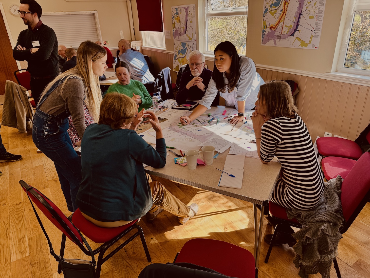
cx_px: 185
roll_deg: +3.3
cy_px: 139
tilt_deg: -24.8
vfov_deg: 56.8
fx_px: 257
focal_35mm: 24
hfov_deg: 71.6
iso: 64
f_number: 1.78
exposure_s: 1/121
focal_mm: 6.76
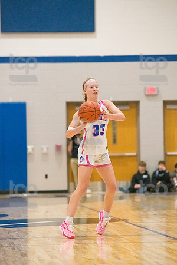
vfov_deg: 11.1
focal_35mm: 185
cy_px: 132
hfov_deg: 7.4
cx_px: 88
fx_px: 1364
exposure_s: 1/1600
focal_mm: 185
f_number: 4.5
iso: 10000
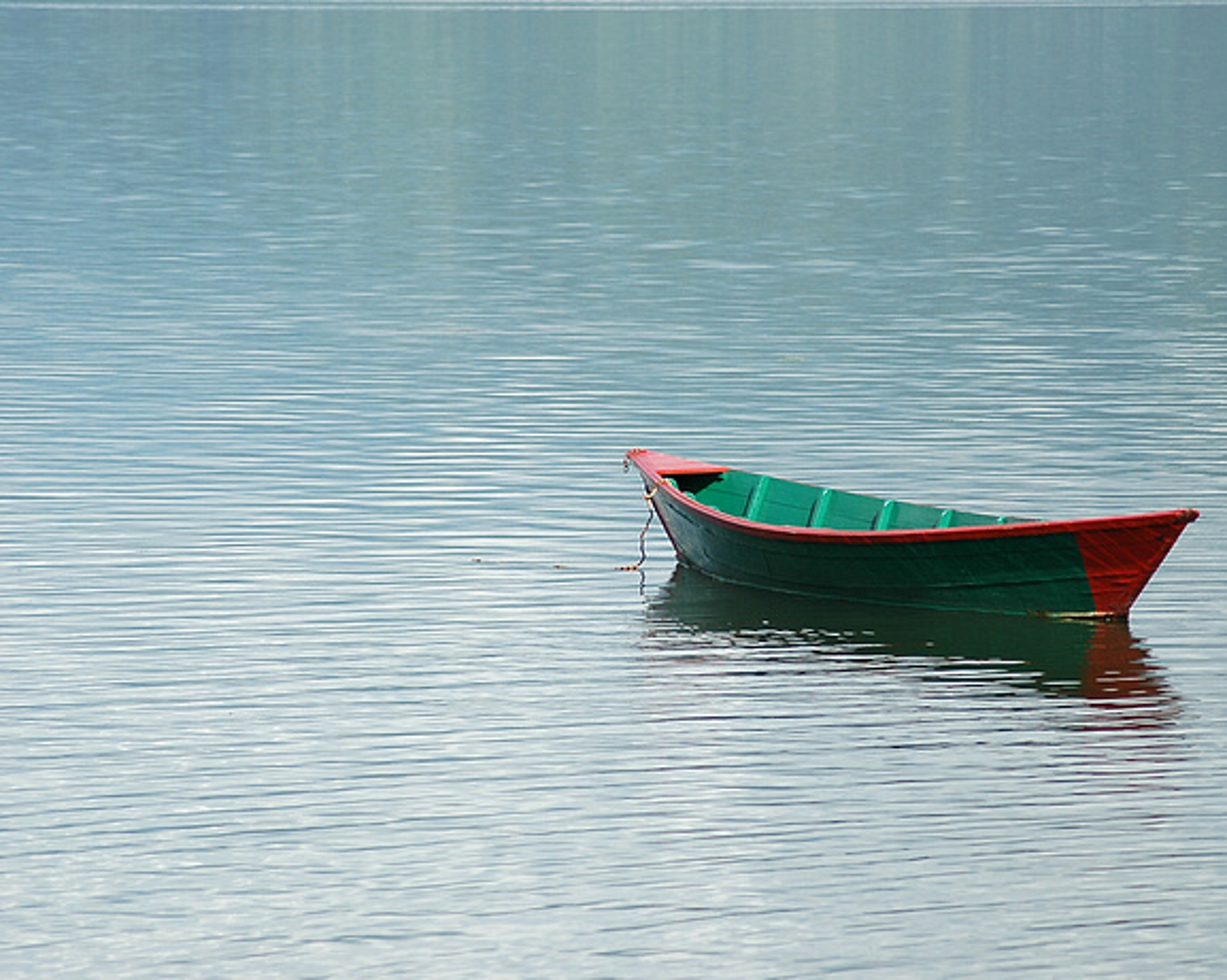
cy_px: 488
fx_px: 8986
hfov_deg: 7.8
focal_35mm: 248
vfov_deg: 6.2
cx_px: 623
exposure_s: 1/800
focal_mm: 145
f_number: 5.6
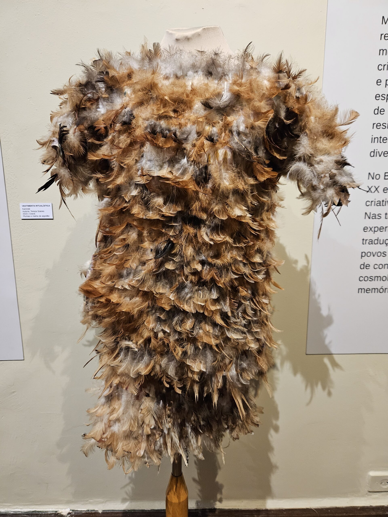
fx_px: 344
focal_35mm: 23
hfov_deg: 58.9
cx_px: 194
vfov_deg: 73.9
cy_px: 258
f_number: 1.8
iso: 1000
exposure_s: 1/120
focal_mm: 5.4
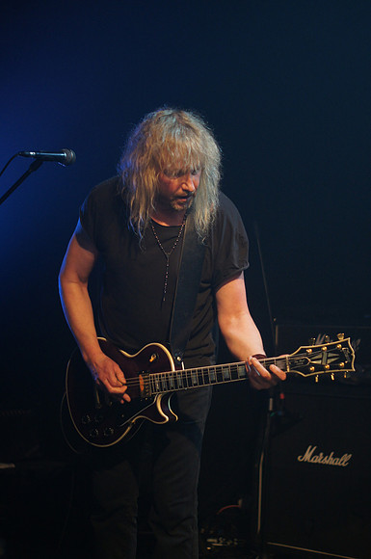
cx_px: 186
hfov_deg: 18.1
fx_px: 1163
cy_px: 280
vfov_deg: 27.0
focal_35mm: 75
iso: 800
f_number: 1.8
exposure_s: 1/200
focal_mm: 50
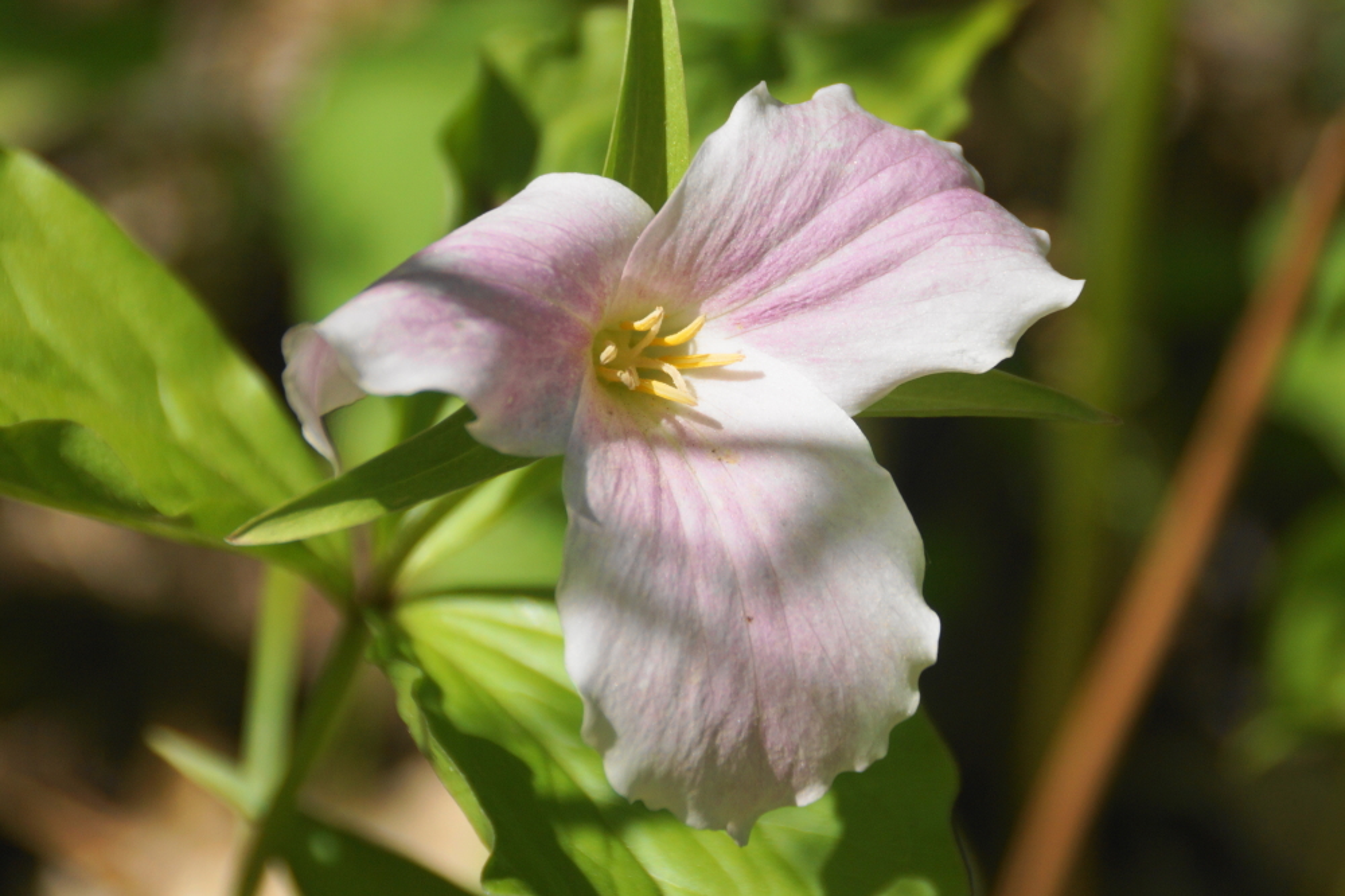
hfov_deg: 5.5
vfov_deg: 3.7
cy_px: 448
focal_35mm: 375
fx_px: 14005
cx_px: 672
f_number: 6.3
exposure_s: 1/400
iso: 200
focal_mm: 250
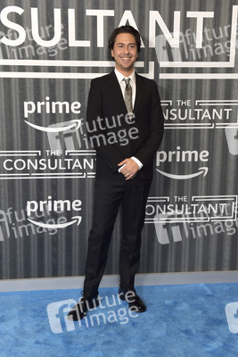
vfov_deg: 41.1
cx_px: 119
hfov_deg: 28.1
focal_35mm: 48
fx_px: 476
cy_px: 178
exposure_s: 1/250
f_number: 6.3
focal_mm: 48
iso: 2500
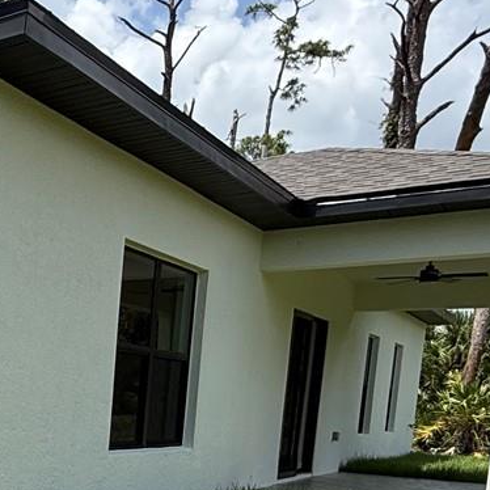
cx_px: -198
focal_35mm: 53
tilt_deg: -7.5
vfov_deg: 30.1
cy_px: 486
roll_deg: -0.2
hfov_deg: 25.9
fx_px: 849
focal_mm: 2.22
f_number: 2.2
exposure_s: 1/1534
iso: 50
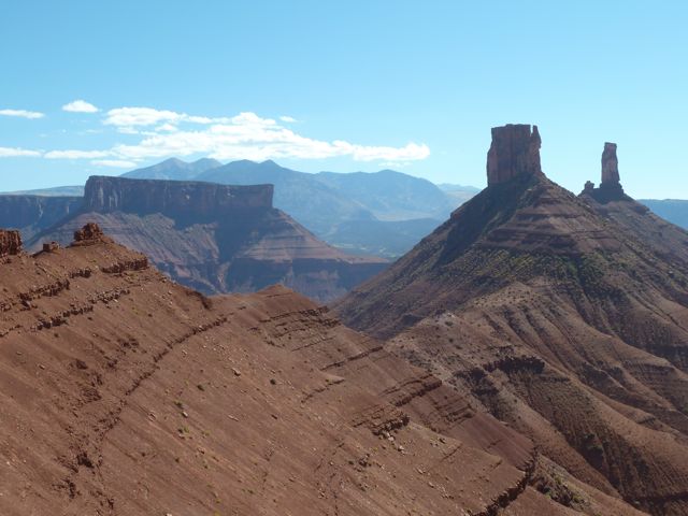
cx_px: 344
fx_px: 875
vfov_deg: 32.9
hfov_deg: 42.9
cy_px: 258
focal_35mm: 44
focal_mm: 7.3
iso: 80
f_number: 5
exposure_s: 1/400
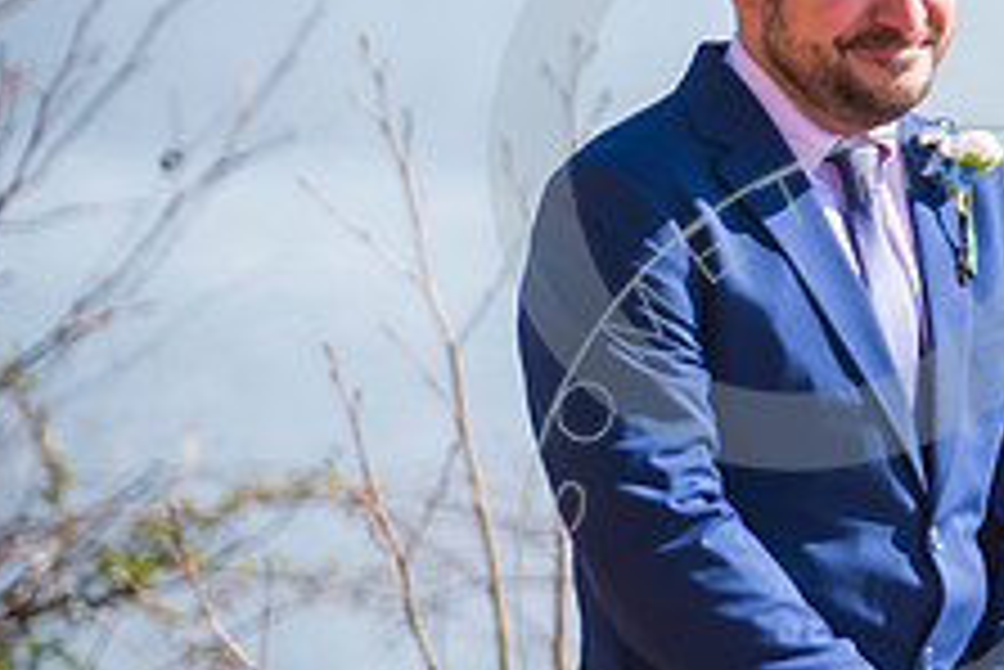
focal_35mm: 364
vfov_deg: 3.8
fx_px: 10158
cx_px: 1202
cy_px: 209
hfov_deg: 5.6
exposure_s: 1/800
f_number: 2.8
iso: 100
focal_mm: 140
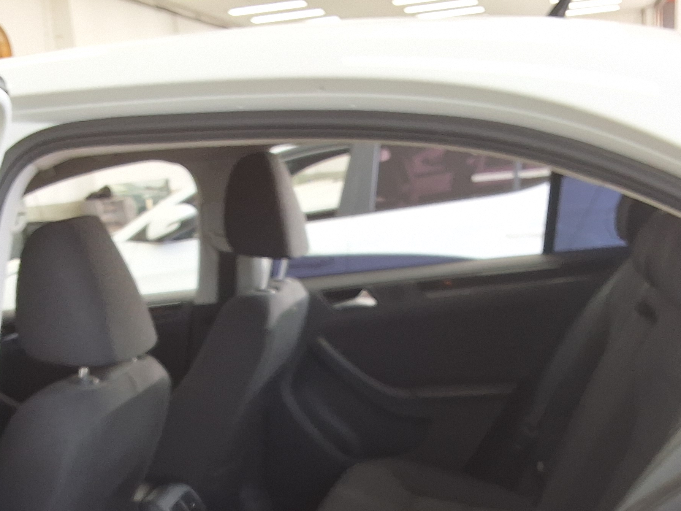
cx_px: 288
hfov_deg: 37.4
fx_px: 1003
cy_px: 463
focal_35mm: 51
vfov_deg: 27.5
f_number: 1.9
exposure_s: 1/120
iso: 50
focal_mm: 2.91
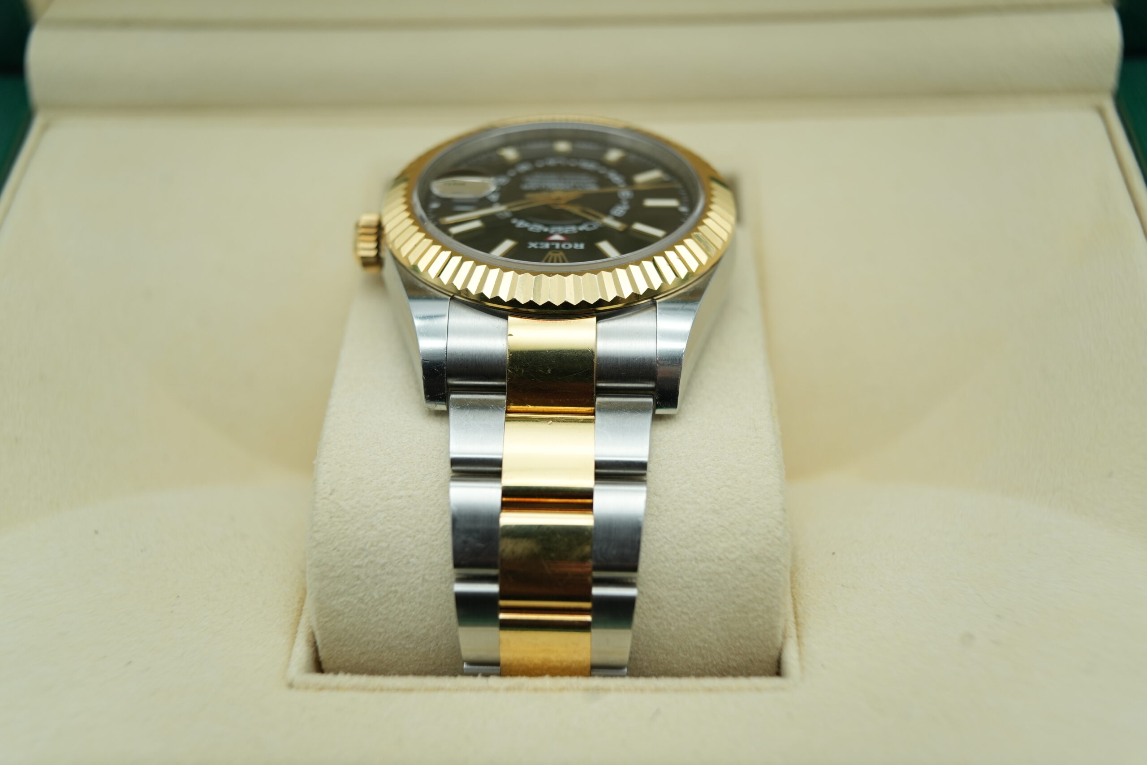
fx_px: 1115
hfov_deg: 54.4
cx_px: 574
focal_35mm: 35
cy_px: 382
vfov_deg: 37.9
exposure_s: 1/250
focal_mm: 35
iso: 400
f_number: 5
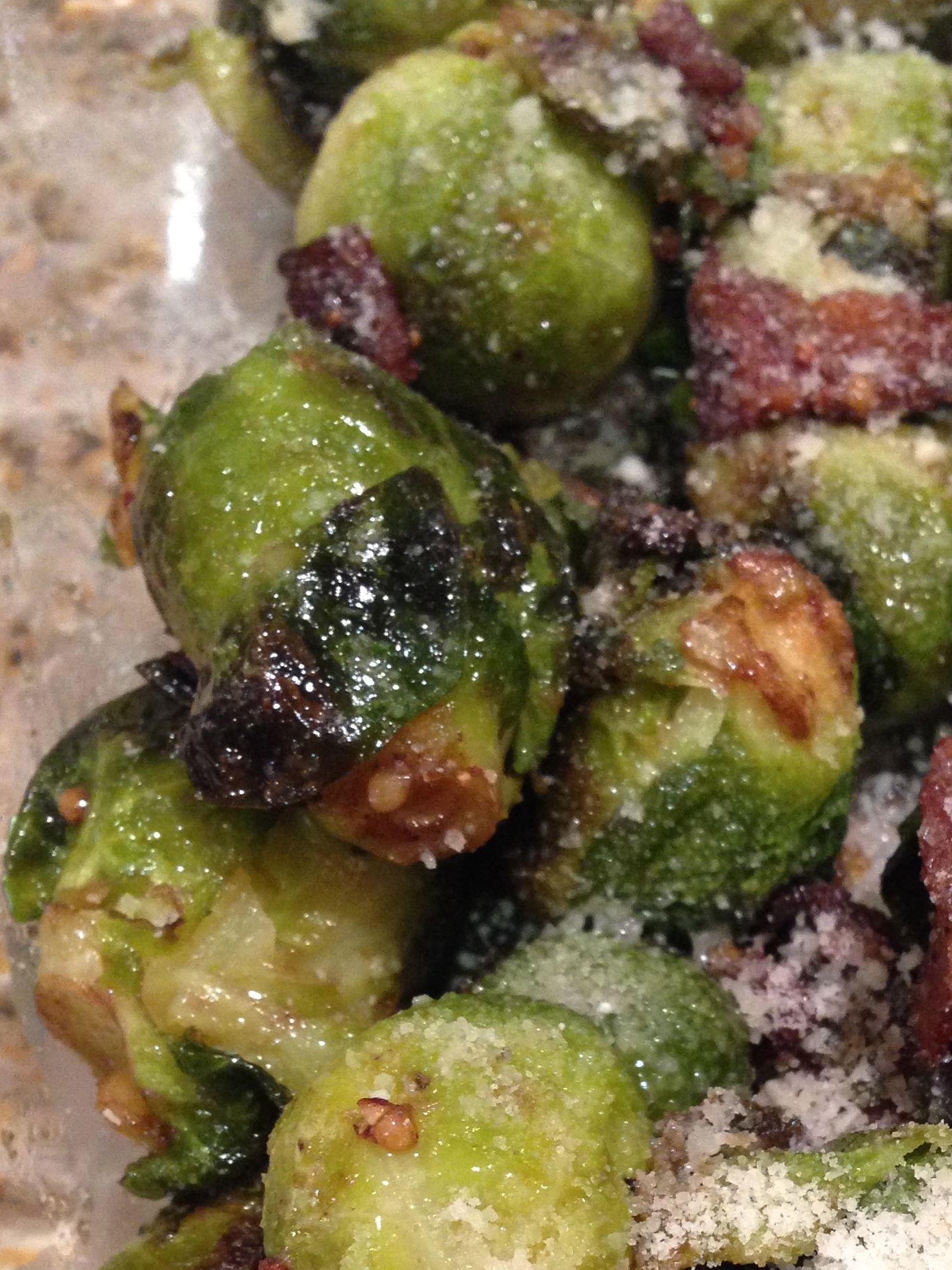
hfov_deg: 24.6
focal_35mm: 58
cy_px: 1009
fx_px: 2127
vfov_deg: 32.4
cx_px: 821
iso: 250
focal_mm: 4.12
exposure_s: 1/20
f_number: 2.4
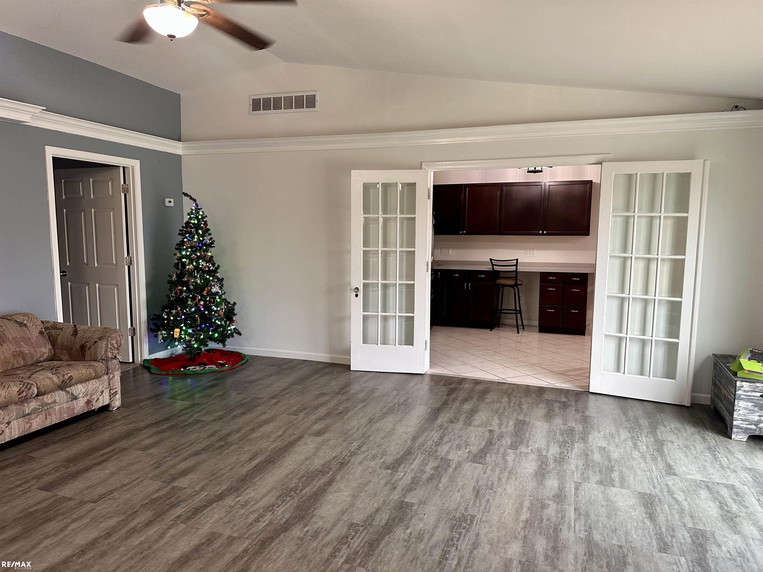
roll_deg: -0.3
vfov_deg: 56.8
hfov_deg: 71.6
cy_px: 286
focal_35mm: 24
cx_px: 382
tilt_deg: -6.0
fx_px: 529
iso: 160
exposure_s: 1/60
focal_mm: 6.86
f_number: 1.78
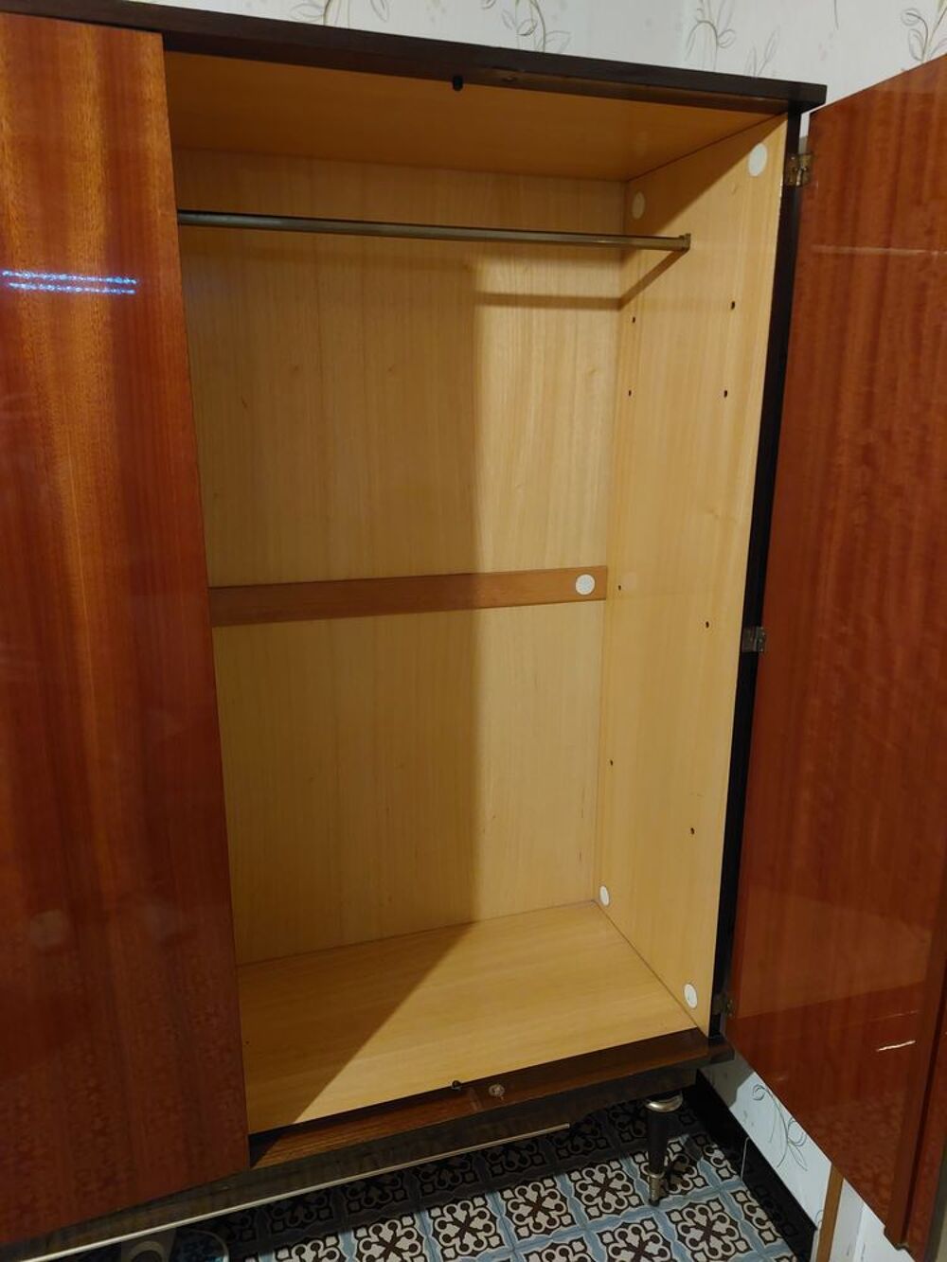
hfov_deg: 54.9
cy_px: 631
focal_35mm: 25
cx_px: 474
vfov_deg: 69.4
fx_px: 912
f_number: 1.8
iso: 500
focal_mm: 5.23
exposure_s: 1/14.3
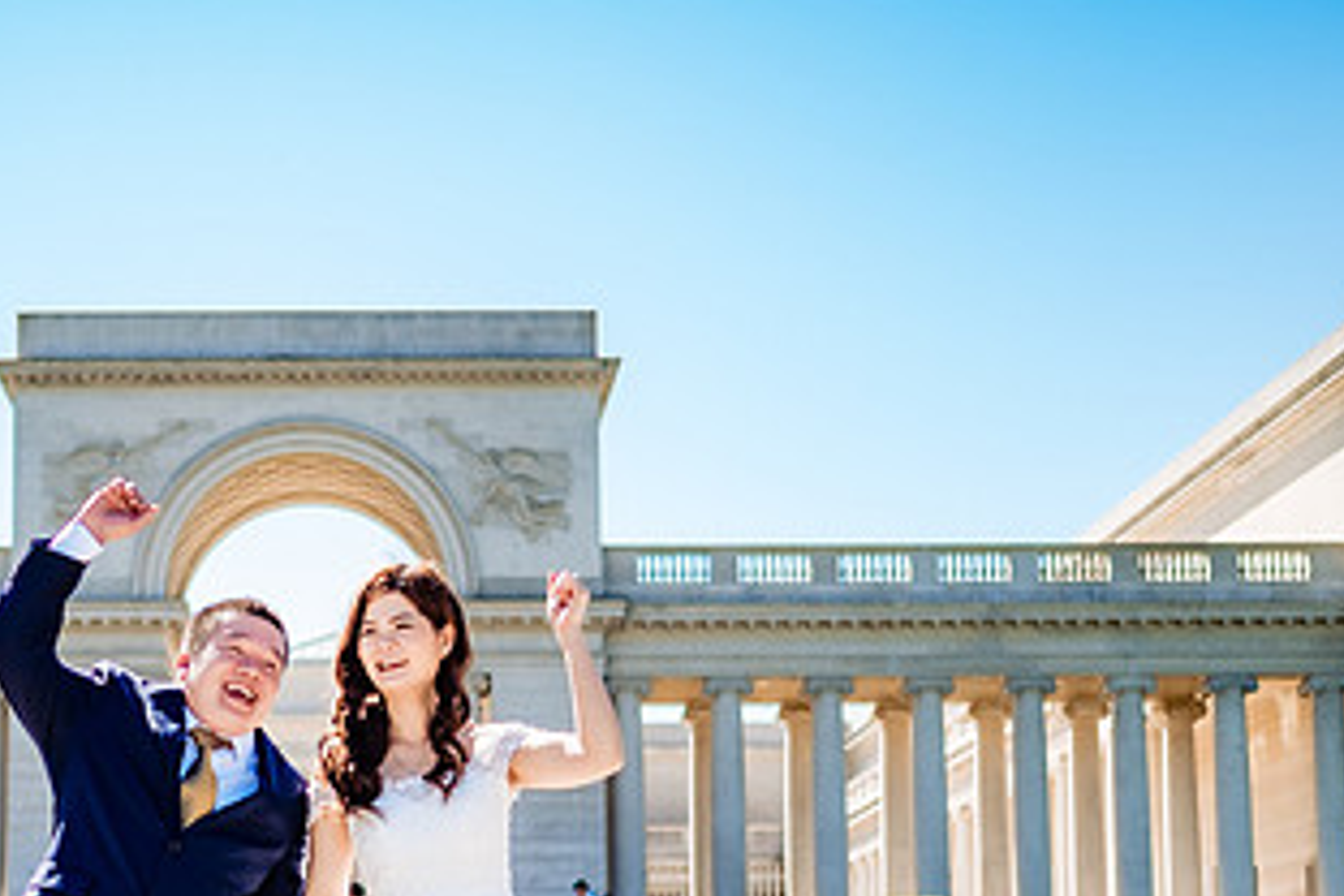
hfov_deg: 29.6
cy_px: 828
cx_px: 340
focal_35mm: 67
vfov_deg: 19.9
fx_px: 2501
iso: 200
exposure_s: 1/4000
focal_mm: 23
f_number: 1.4
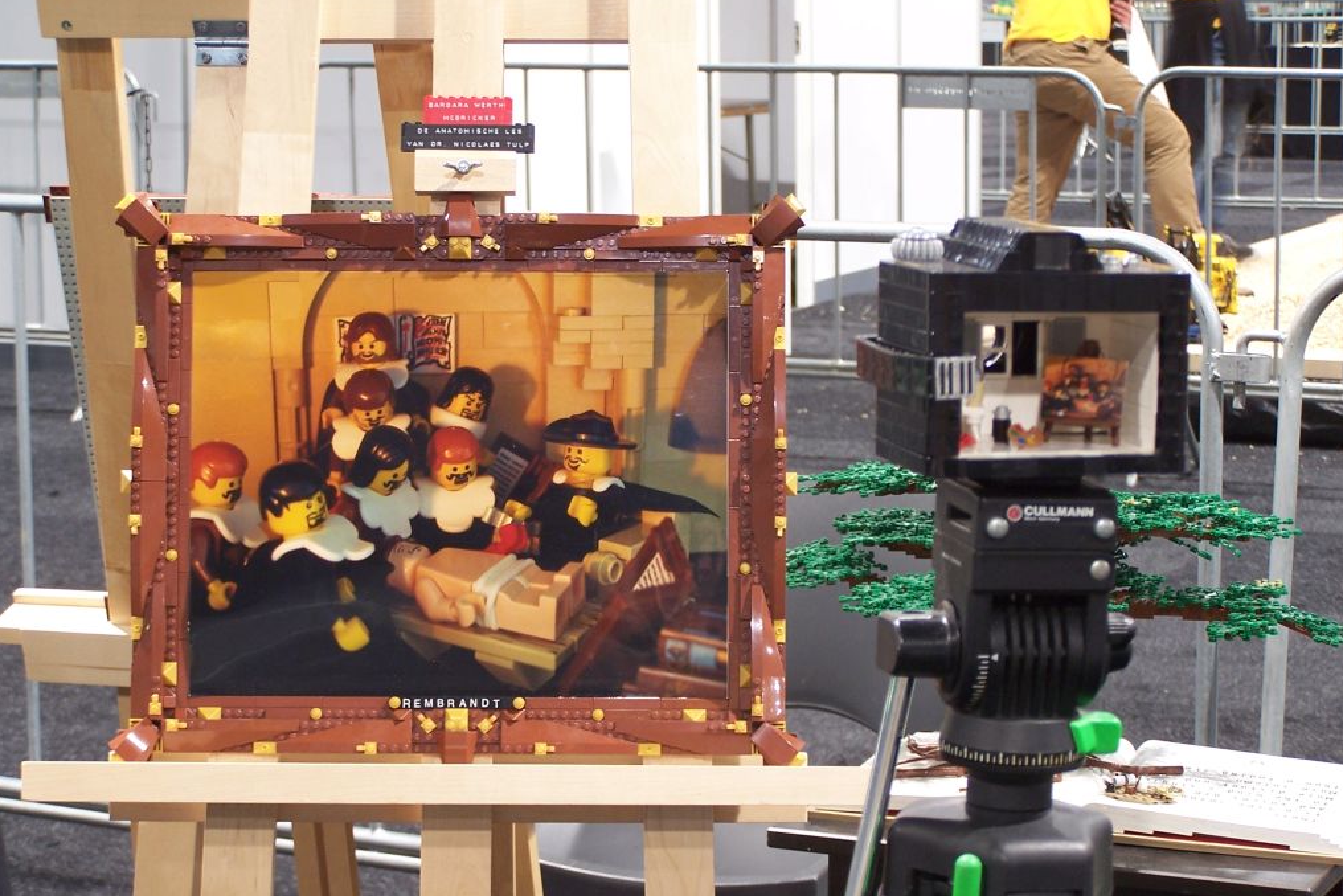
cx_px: 670
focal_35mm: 86
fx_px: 3209
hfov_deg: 23.6
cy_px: 475
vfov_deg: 15.9
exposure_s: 1/2
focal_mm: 13.7
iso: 80
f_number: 3.2
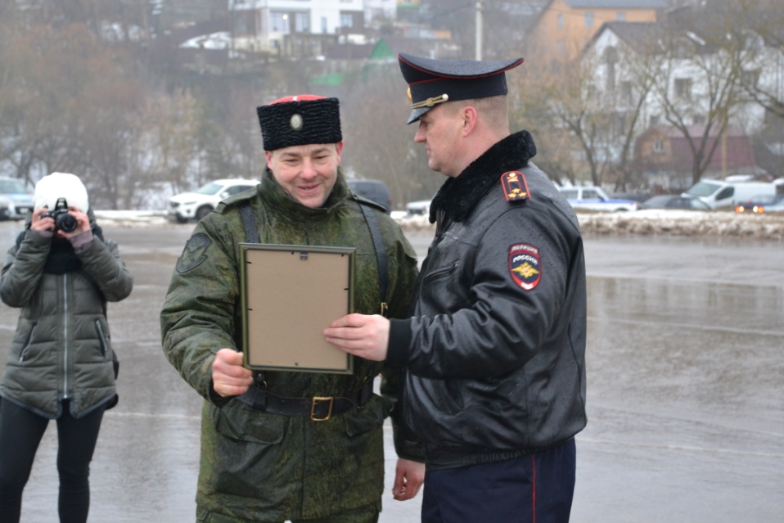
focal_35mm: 77
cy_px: 246
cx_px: 367
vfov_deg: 17.7
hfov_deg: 26.3
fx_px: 1677
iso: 800
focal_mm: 48
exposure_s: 1/60
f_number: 4.8
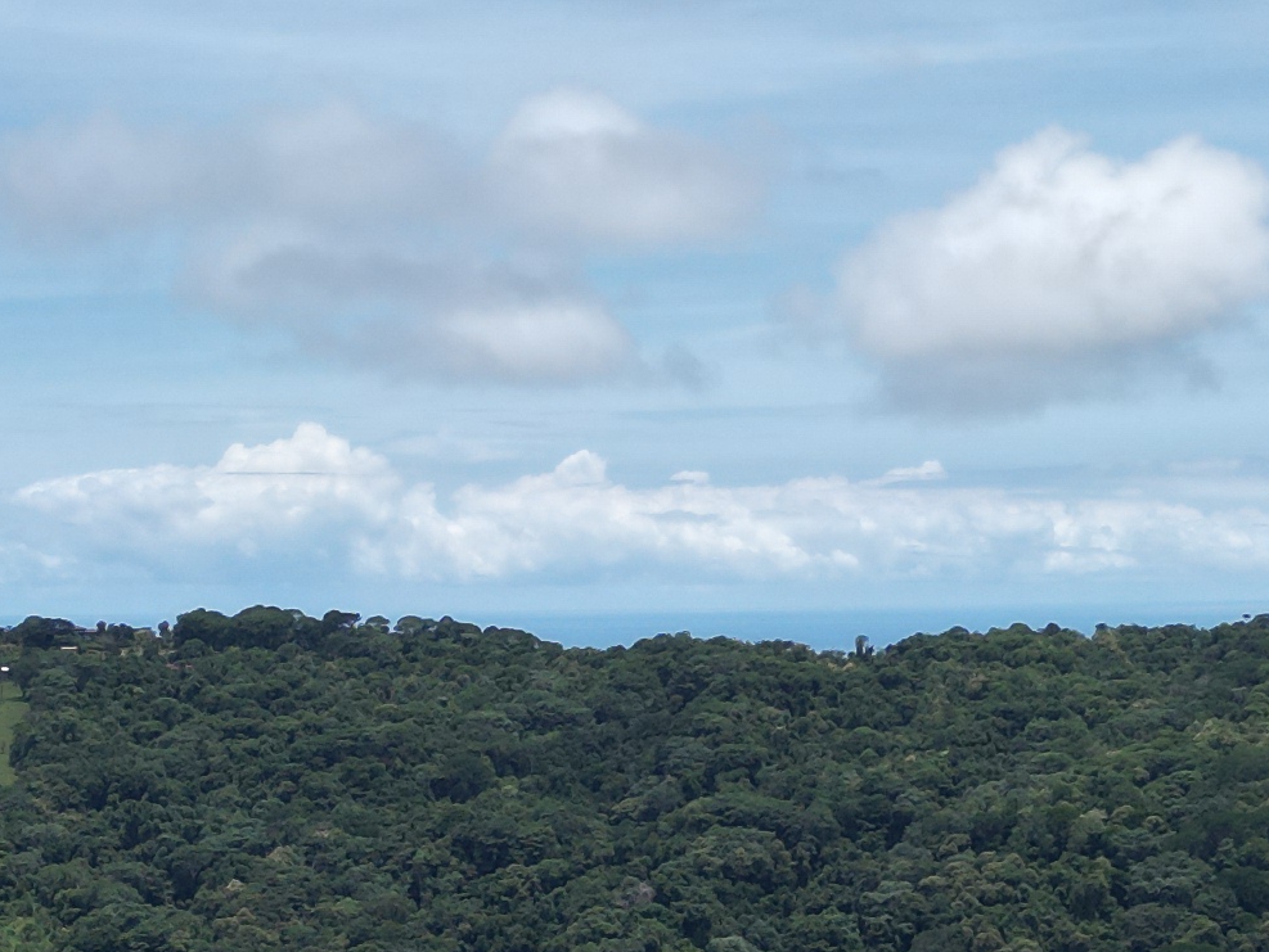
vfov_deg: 14.8
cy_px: 975
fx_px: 3594
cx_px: 671
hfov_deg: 20.0
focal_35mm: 98
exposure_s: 1/4000
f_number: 1.7
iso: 100
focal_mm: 6.72
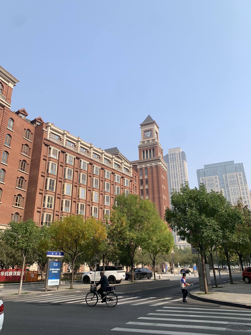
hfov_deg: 53.1
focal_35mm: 26
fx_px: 251
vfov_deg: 67.3
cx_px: 126
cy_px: 168
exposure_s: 1/2075
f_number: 1.8
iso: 25
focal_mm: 4.25
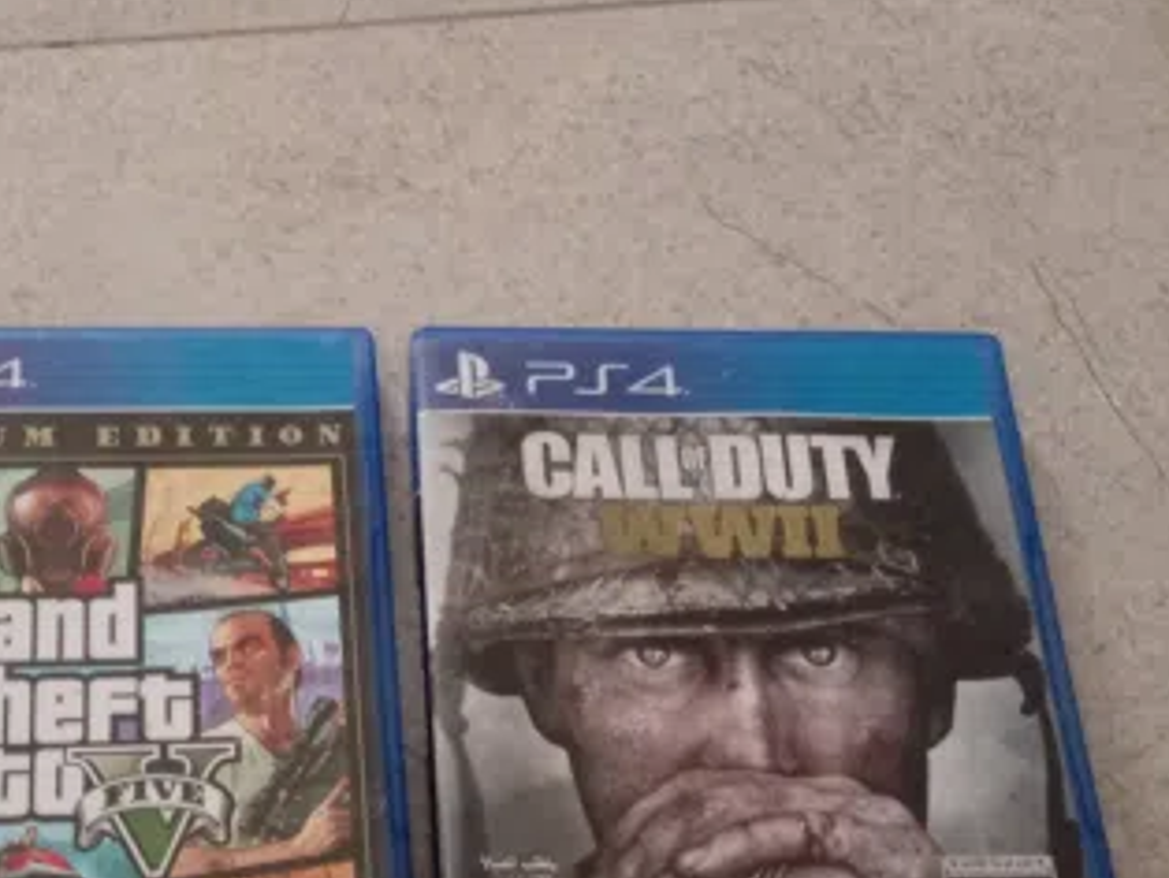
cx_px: 350
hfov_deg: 34.4
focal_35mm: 55
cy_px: 551
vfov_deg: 26.5
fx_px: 1859
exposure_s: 1/14.3
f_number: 1.8
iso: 3680
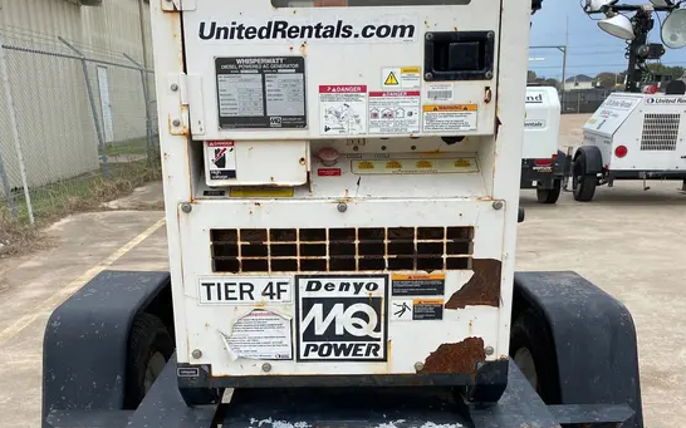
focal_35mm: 37
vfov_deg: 33.9
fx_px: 692
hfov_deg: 52.8
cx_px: 343
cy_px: 309
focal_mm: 4.25
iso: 32
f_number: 1.8
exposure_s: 1/1258
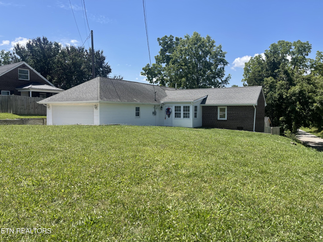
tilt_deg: -3.7
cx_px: 162
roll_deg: -0.6
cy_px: 121
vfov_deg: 54.9
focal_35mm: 25
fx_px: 233
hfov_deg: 69.4
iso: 32
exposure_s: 1/2488
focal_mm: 5.1
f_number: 1.6
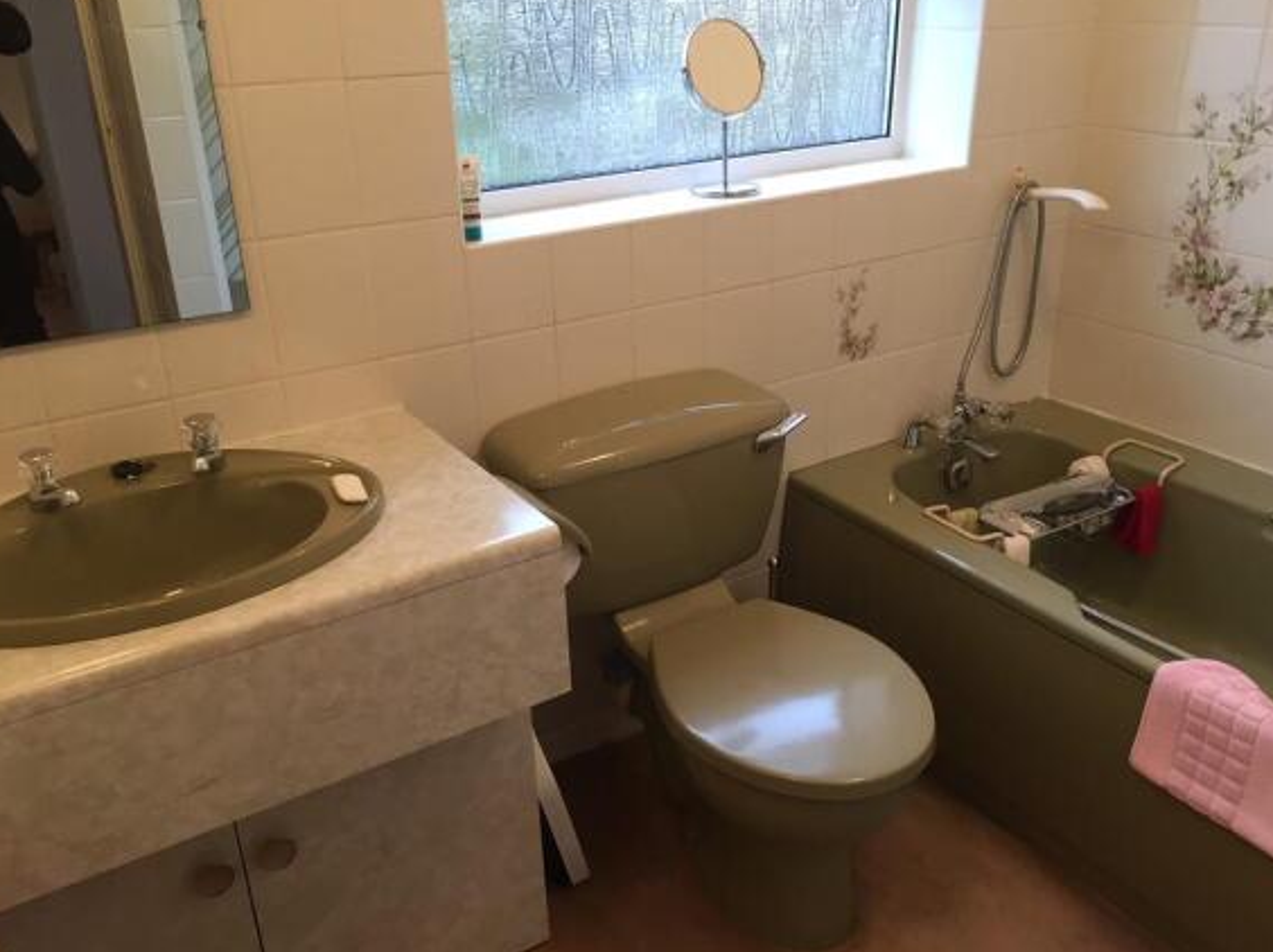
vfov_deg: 46.7
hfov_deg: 60.0
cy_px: 477
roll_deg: +2.0
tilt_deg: -24.1
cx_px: 638
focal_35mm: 30
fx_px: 1102
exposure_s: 1/33
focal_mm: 4.15
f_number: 2.2
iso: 100
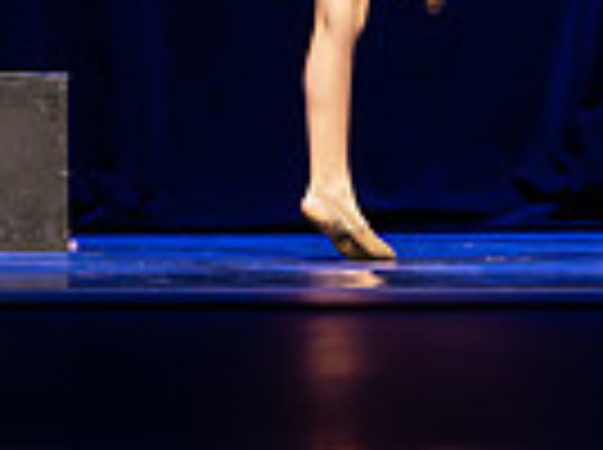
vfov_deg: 3.6
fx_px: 7199
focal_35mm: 414
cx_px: -332
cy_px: -353
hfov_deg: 4.8
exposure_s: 1/640
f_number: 2.8
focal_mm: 80
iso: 3200
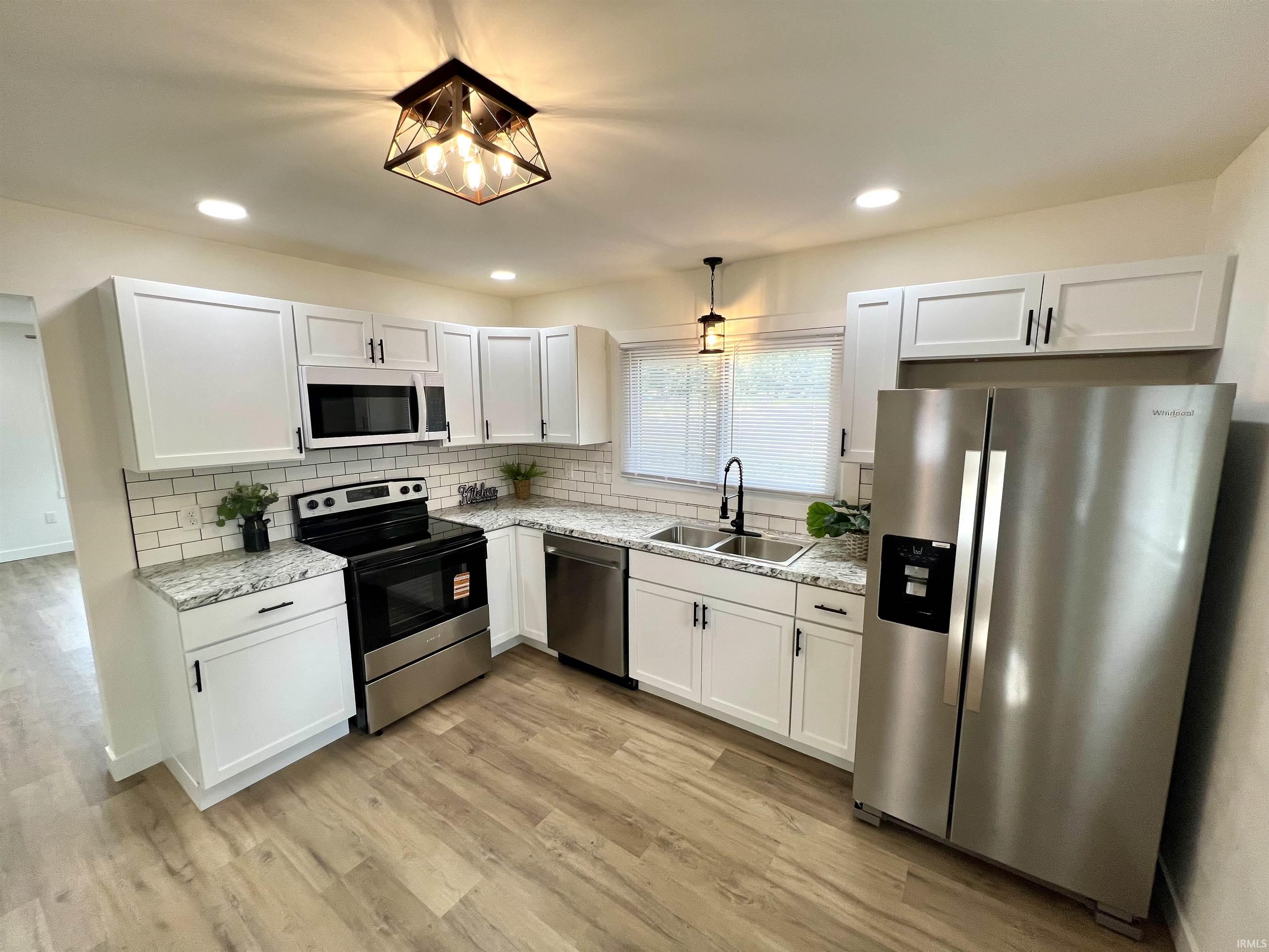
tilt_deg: -8.9
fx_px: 477
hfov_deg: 106.2
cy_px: 476
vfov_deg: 89.9
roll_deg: -0.2
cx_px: 634
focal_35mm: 13
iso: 64
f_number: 1.8
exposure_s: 1/120
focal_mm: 1.57
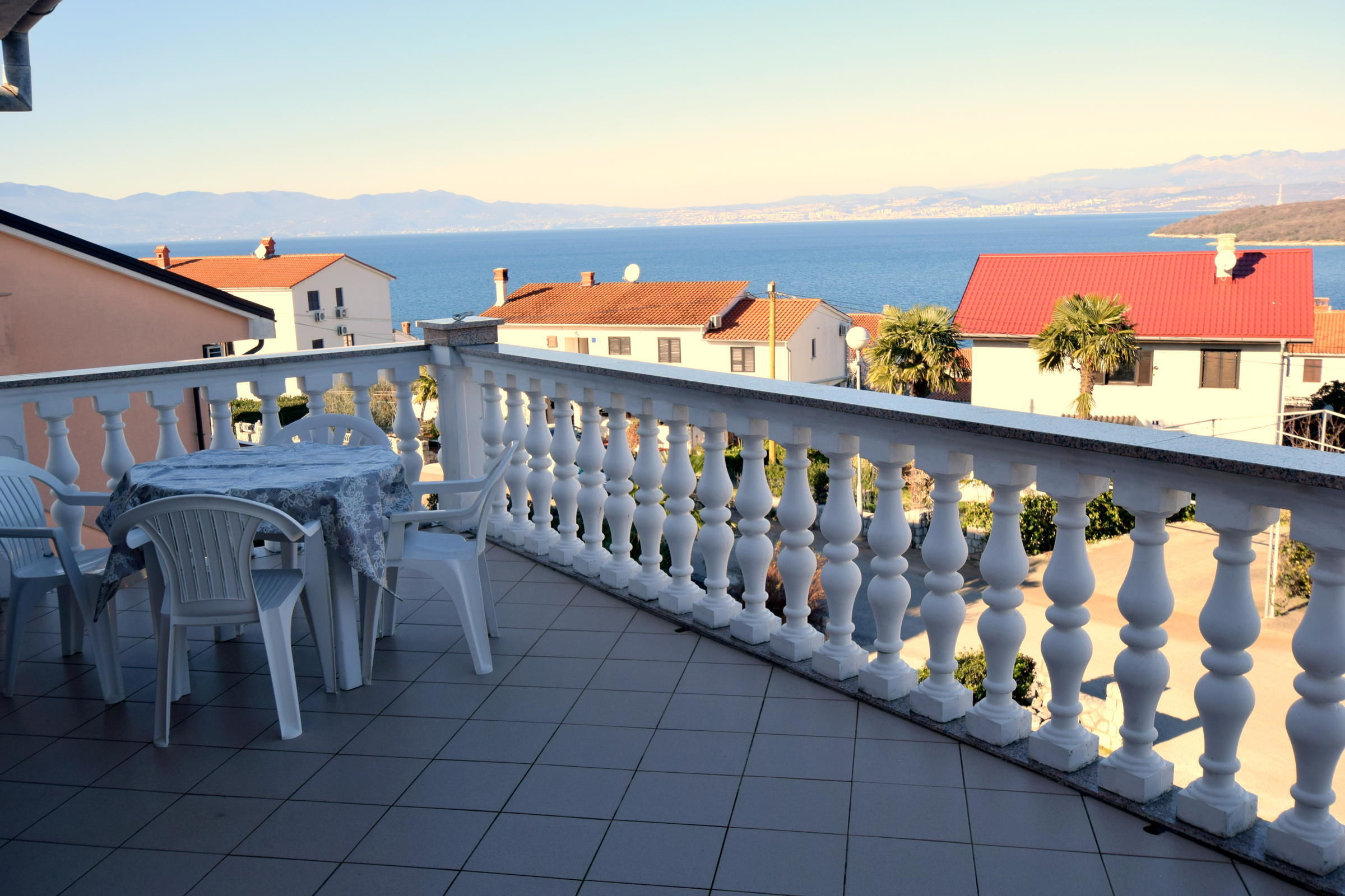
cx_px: 672
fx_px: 1121
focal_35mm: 30
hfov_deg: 61.9
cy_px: 448
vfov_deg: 43.6
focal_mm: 20
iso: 200
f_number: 9
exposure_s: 1/320
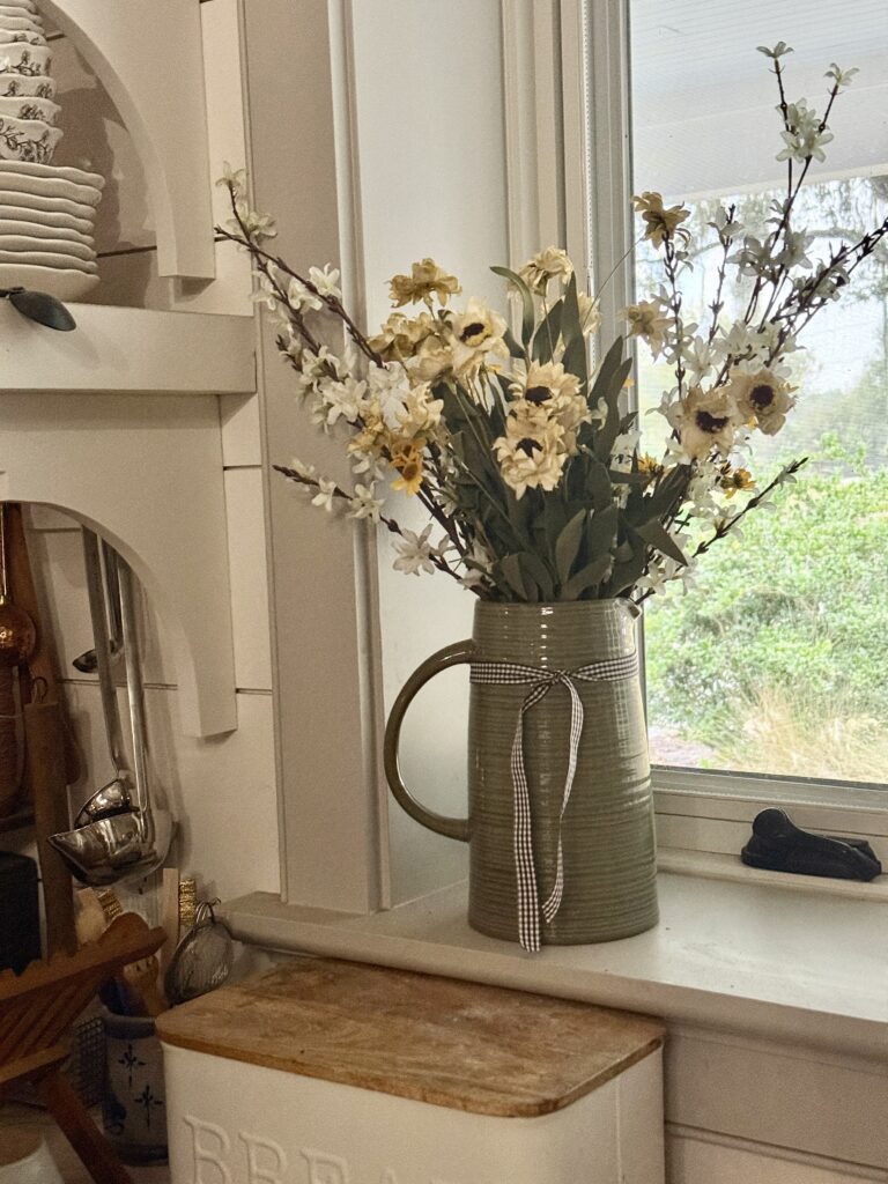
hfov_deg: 30.3
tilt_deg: -4.1
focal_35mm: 48
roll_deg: +2.4
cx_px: 444
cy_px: 592
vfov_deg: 39.7
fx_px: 1642
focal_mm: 6.76
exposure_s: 1/40
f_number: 1.78
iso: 400
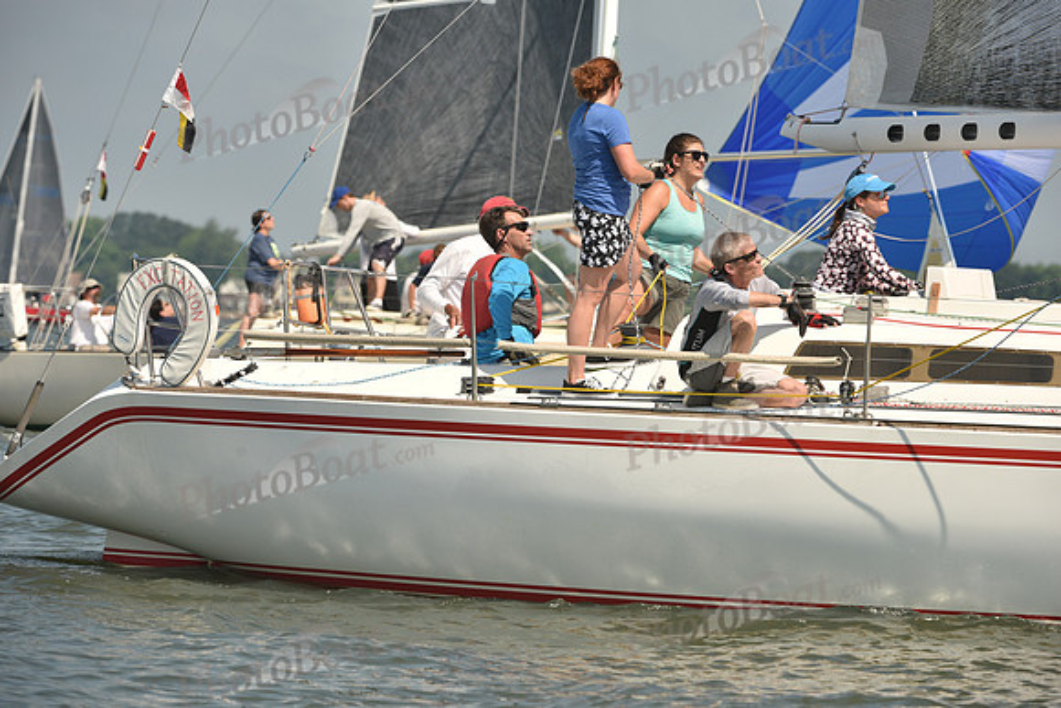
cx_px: 530
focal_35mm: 300
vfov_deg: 4.6
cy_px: 354
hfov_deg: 6.9
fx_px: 8843
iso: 320
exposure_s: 1/1250
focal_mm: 300
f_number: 8
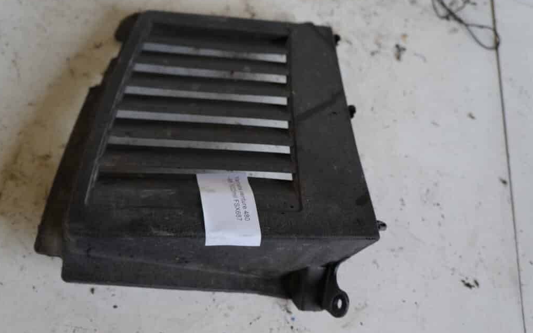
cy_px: 173
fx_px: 472
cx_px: 264
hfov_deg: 58.9
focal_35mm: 33
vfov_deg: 38.8
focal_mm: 21
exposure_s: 1/250
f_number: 4
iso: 800
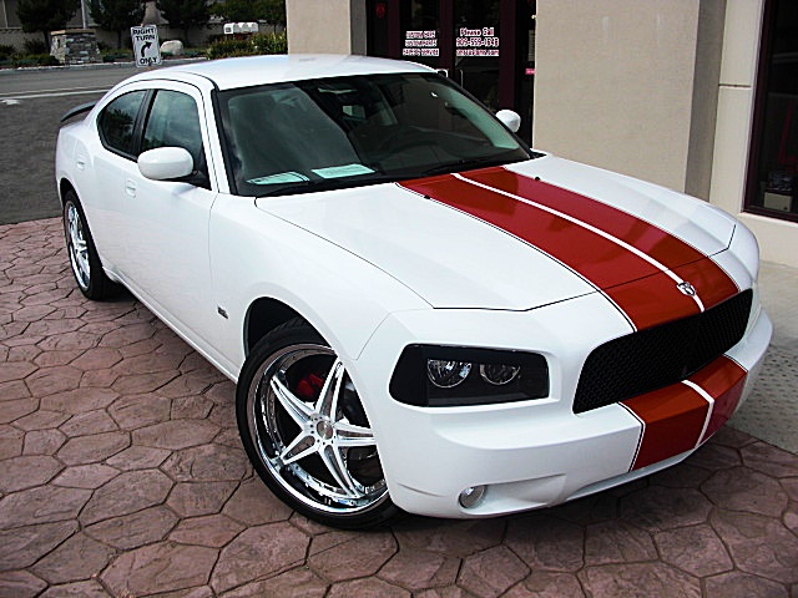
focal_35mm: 36
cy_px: 299
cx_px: 399
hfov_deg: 51.4
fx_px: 830
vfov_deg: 39.7
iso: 50
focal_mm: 6.3
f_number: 7.9
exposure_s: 1/160
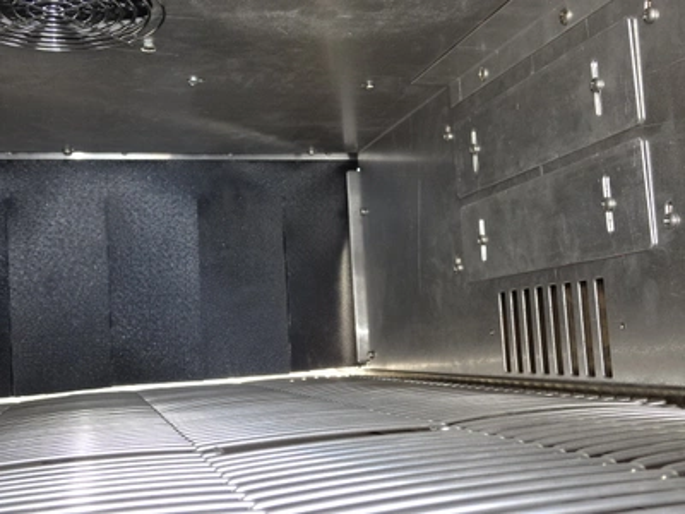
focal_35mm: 38
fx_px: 752
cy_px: 257
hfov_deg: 49.0
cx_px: 342
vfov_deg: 37.7
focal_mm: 6.56
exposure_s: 1/40
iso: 200
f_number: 4
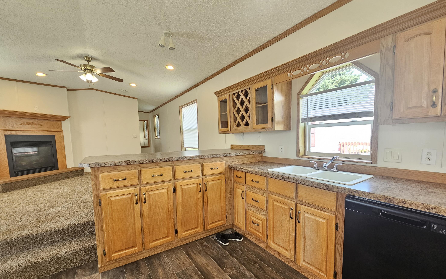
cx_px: 221
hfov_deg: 105.3
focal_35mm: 14
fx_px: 170
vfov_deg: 78.5
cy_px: 150
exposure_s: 1/60
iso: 160
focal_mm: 2.2
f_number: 2.2
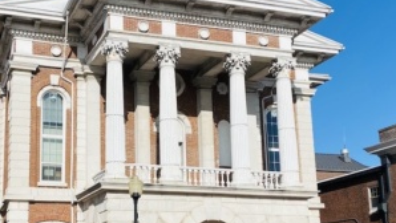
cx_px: 132
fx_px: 599
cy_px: 157
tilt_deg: +12.0
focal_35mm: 57
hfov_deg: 36.2
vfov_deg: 21.0
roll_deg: +0.2
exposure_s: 1/5236
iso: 32
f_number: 1.8
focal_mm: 4.25
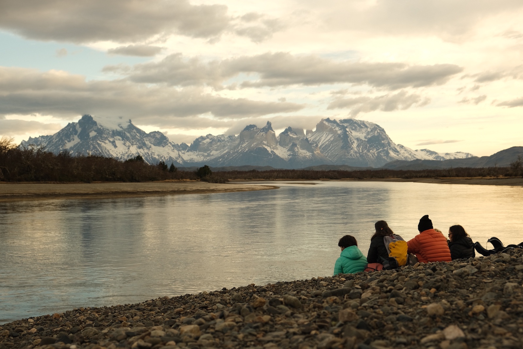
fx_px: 683
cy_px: 174
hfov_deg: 41.9
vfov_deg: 28.7
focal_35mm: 47
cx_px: 262
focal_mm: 31.5
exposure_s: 1/170
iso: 160
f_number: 5.6
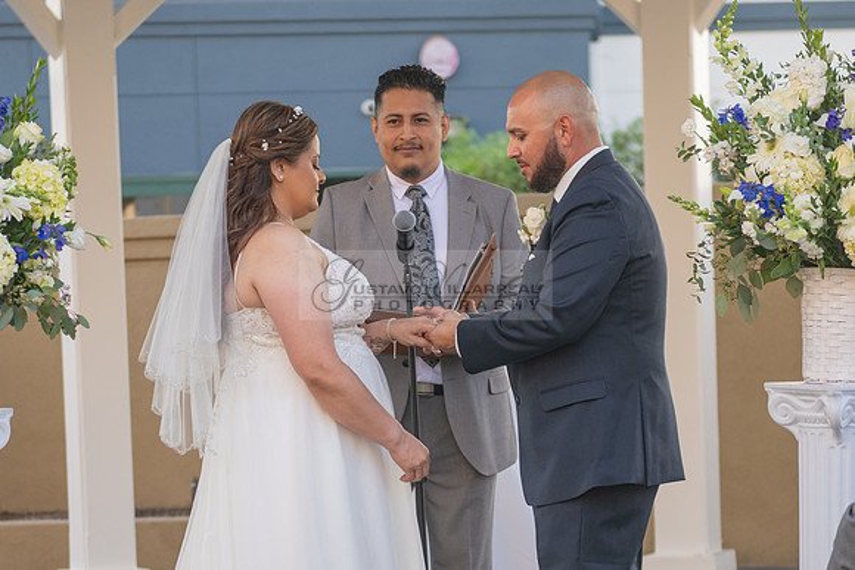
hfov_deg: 15.6
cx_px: 296
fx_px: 3113
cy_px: 506
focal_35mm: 131
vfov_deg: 10.4
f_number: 2.8
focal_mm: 70
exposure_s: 1/800
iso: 400
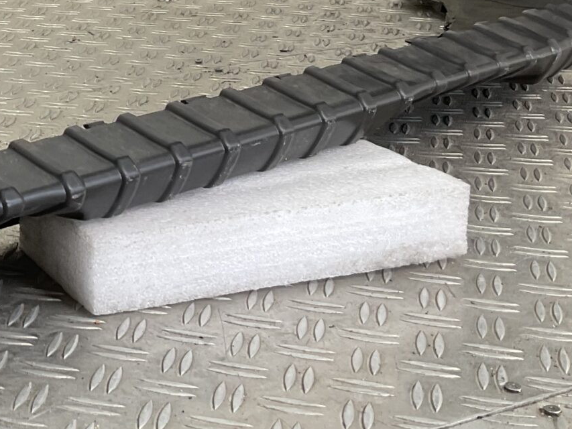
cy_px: -17
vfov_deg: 16.6
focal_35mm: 87
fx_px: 1438
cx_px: -95
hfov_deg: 21.1
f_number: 1.8
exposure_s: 1/100
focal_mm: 3
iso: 20
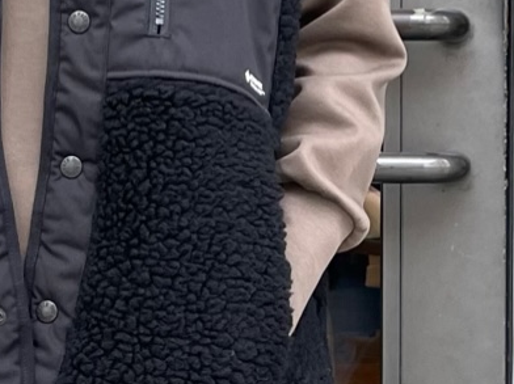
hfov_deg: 23.0
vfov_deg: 17.2
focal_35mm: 85
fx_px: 1261
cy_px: 65
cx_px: 254
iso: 32
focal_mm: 4.2
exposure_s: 1/207
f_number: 1.6
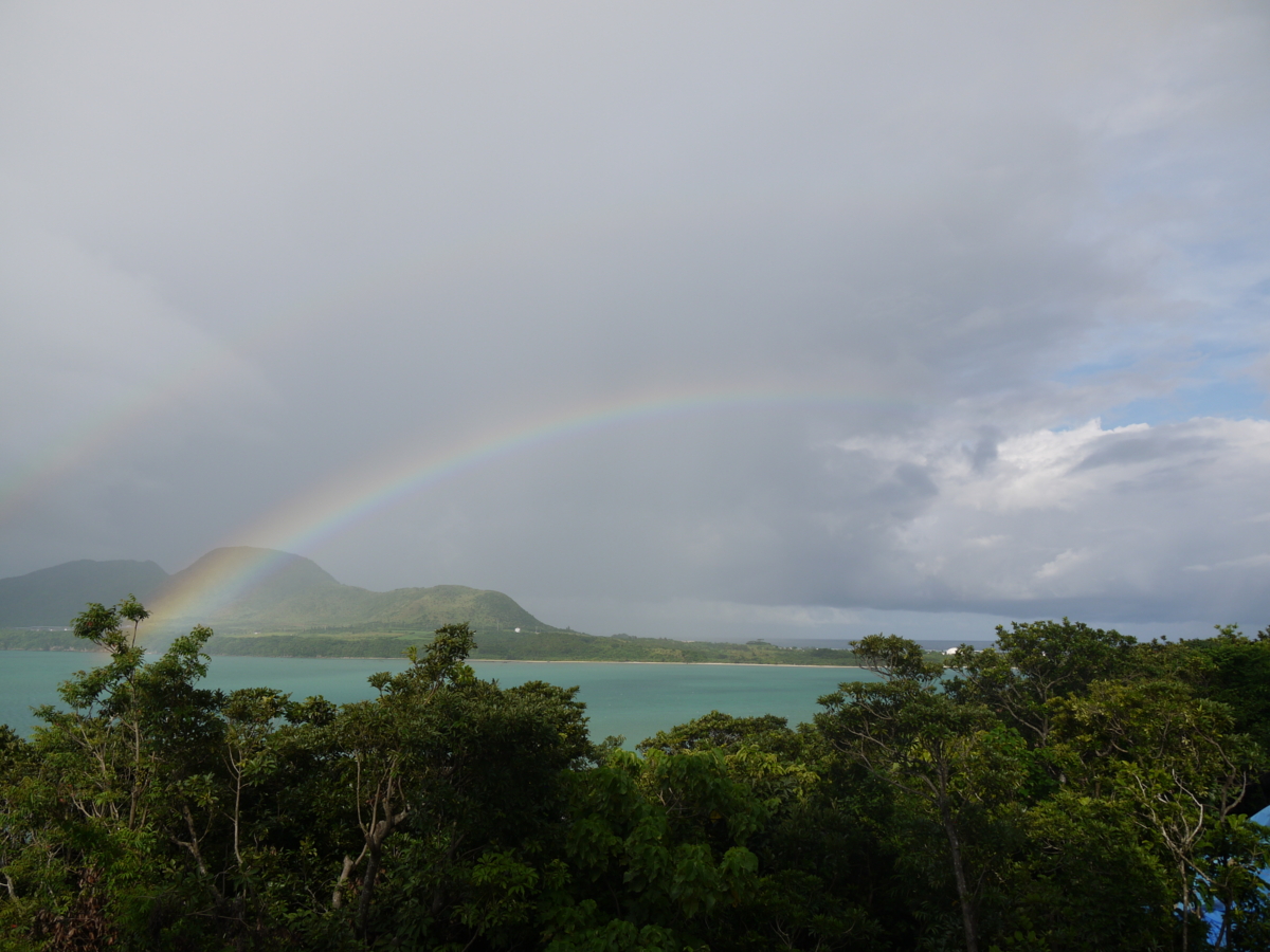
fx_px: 1027
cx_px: 635
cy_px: 476
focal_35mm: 28
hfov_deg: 63.4
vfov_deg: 49.7
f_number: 5.6
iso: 100
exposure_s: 1/250
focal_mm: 14
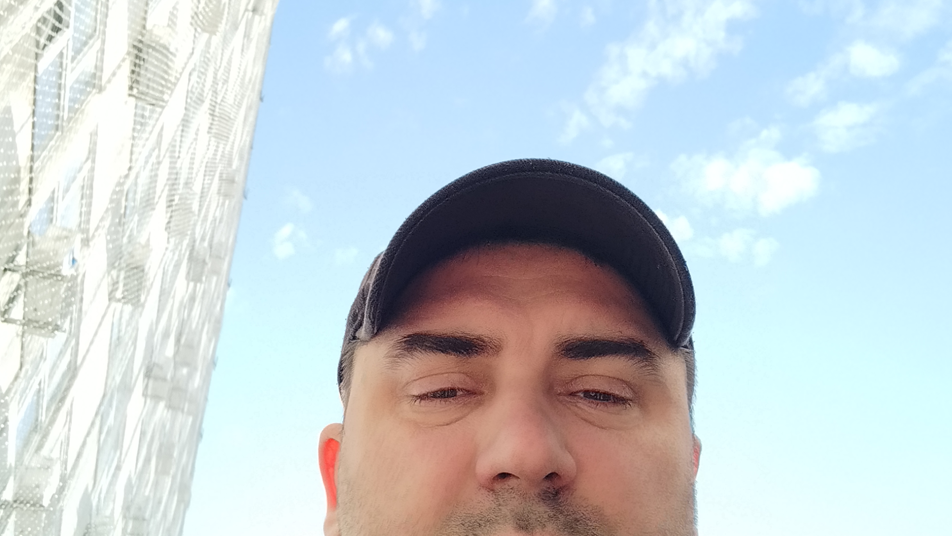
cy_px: 299
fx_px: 757
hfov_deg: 64.3
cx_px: 490
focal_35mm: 30
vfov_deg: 38.9
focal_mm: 3.49
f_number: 2.45
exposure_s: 1/649
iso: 50
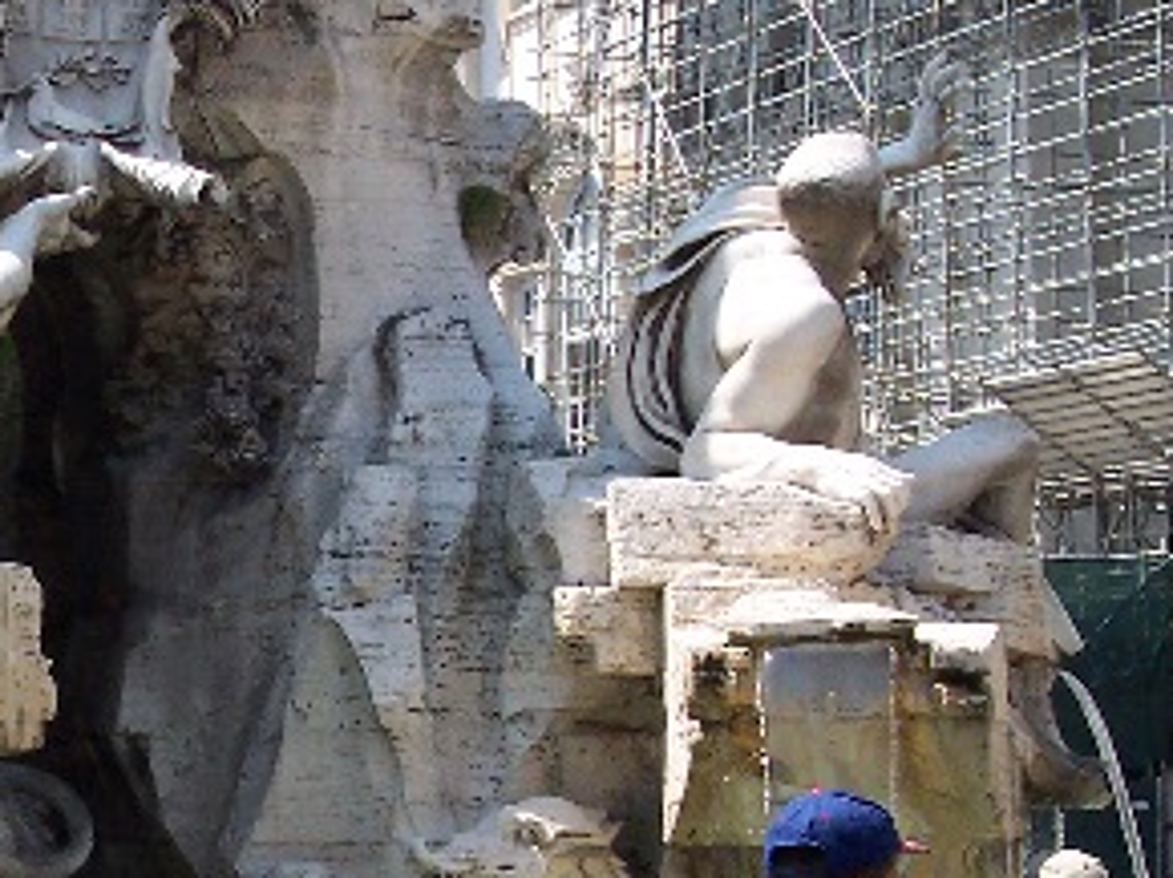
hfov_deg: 18.3
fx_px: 3555
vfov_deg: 14.1
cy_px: 546
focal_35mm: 105
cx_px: 36
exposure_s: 1/500
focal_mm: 8
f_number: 4.8
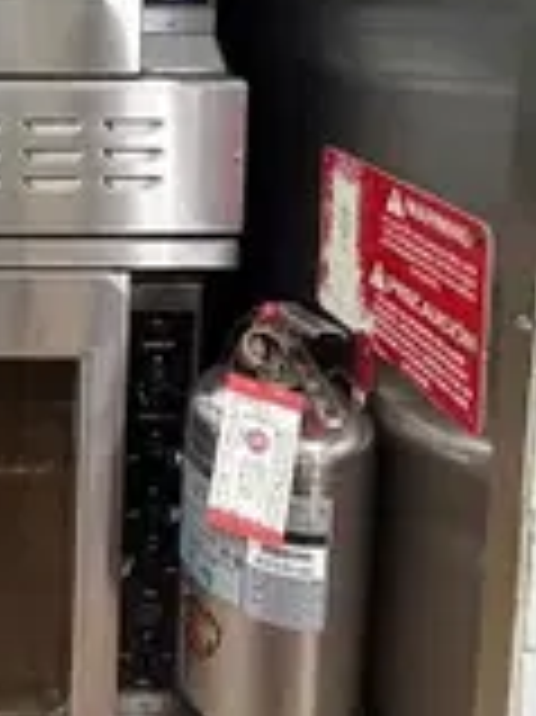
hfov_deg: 26.6
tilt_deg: -4.4
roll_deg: +0.1
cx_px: -144
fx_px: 972
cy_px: -20
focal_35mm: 47
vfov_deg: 36.0
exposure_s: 1/60
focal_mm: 2.22
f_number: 2.2
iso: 640
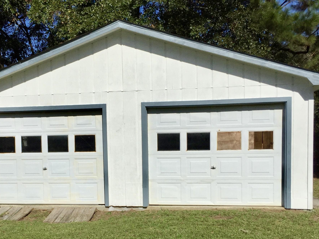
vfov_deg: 29.3
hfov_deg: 38.6
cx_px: 118
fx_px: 452
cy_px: 171
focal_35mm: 49
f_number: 2.2
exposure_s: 1/9901
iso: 32
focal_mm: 4.15
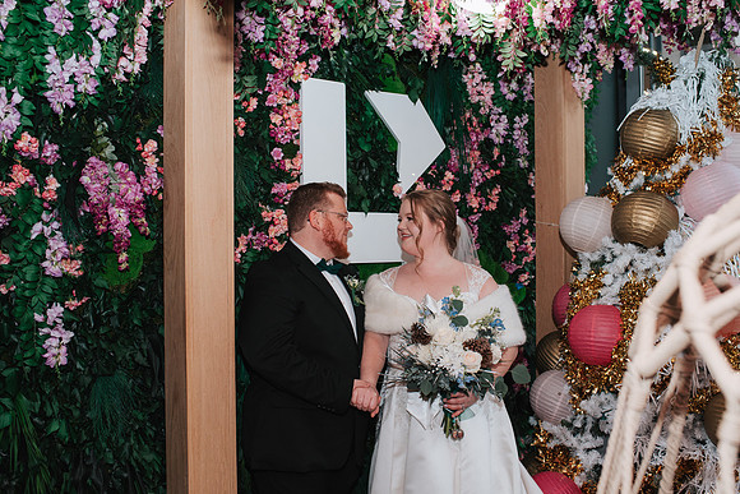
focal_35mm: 37
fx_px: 767
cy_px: 231
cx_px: 395
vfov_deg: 35.7
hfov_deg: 51.5
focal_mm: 35
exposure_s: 1/200
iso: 1000
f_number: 3.2
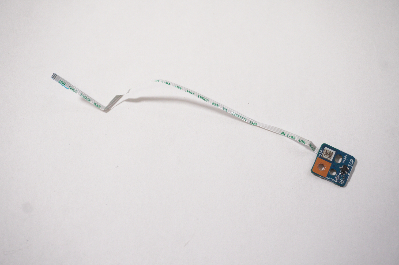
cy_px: 132
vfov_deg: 23.7
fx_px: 631
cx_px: 200
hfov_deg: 35.1
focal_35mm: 57
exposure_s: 1/200
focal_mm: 38
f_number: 5.6
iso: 1250
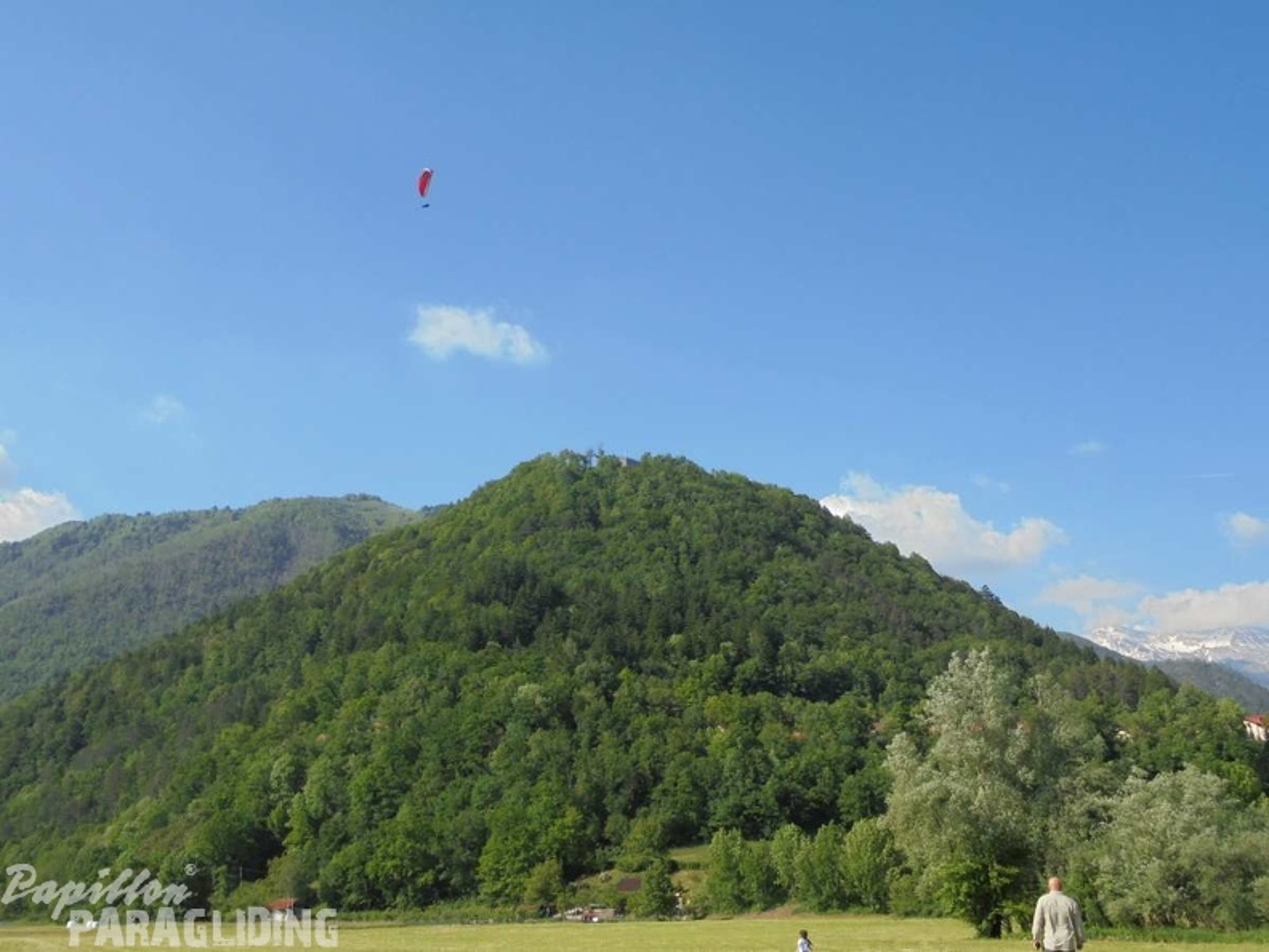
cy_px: 476
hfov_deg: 54.0
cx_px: 634
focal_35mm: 34
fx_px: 1246
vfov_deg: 41.8
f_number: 4
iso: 100
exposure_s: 1/800
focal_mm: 6.1
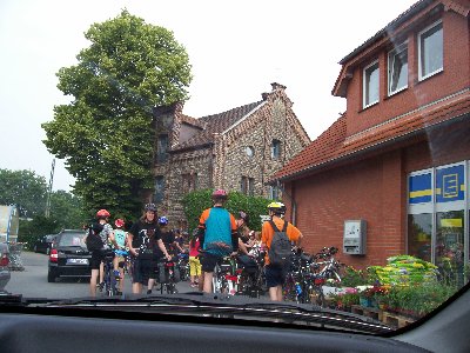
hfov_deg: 54.0
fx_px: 462
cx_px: 235
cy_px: 176
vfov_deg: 41.8
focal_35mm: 34
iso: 80
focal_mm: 5.6
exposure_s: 1/539
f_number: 2.7
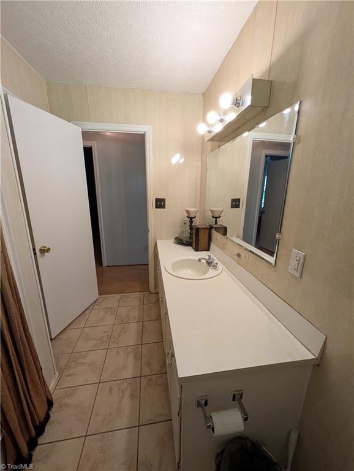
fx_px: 163
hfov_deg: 94.6
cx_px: 177
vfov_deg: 110.5
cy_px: 236
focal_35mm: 12
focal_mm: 2.02
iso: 248
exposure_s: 1/120
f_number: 1.7
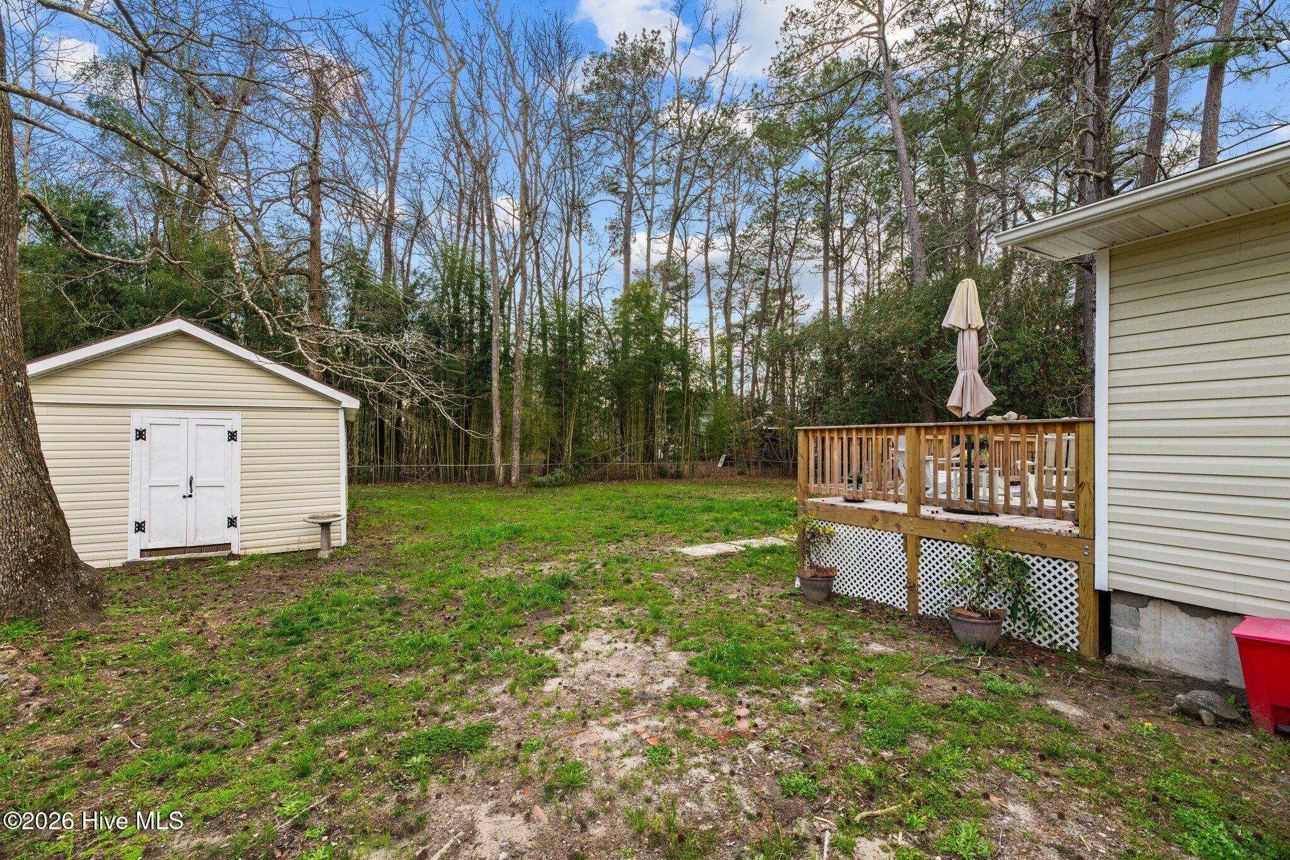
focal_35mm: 14
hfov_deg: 104.3
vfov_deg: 81.2
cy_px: 430
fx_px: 502
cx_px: 645
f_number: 9
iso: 400
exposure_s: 1/200
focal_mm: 14
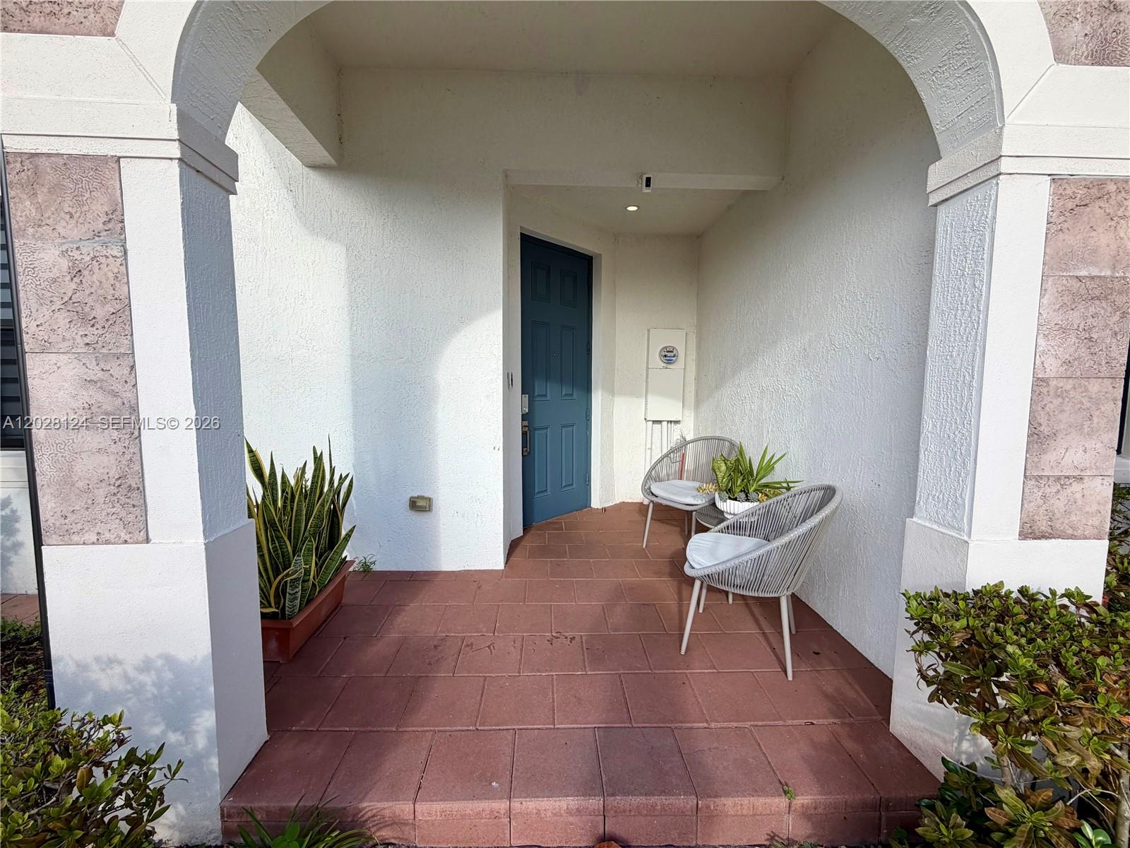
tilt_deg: -4.6
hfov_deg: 102.1
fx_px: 457
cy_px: 424
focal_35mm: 14
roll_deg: -0.3
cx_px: 565
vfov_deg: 85.7
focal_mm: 2.22
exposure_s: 1/625
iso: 40
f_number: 2.2
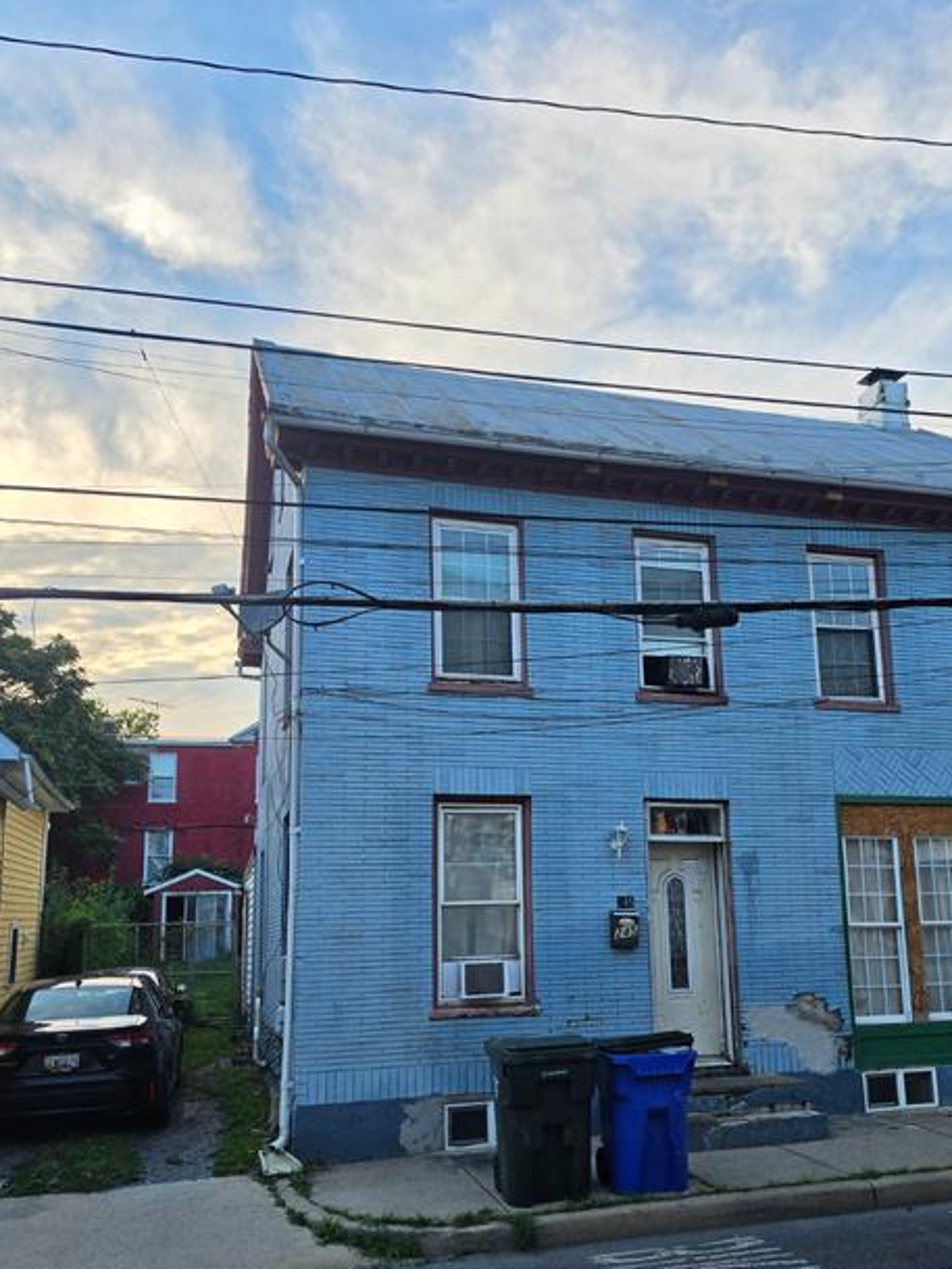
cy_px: 750
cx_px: 581
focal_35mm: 29
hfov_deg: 47.9
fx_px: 1063
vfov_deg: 61.2
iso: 64
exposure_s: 1/3050
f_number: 1.4
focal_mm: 6.5
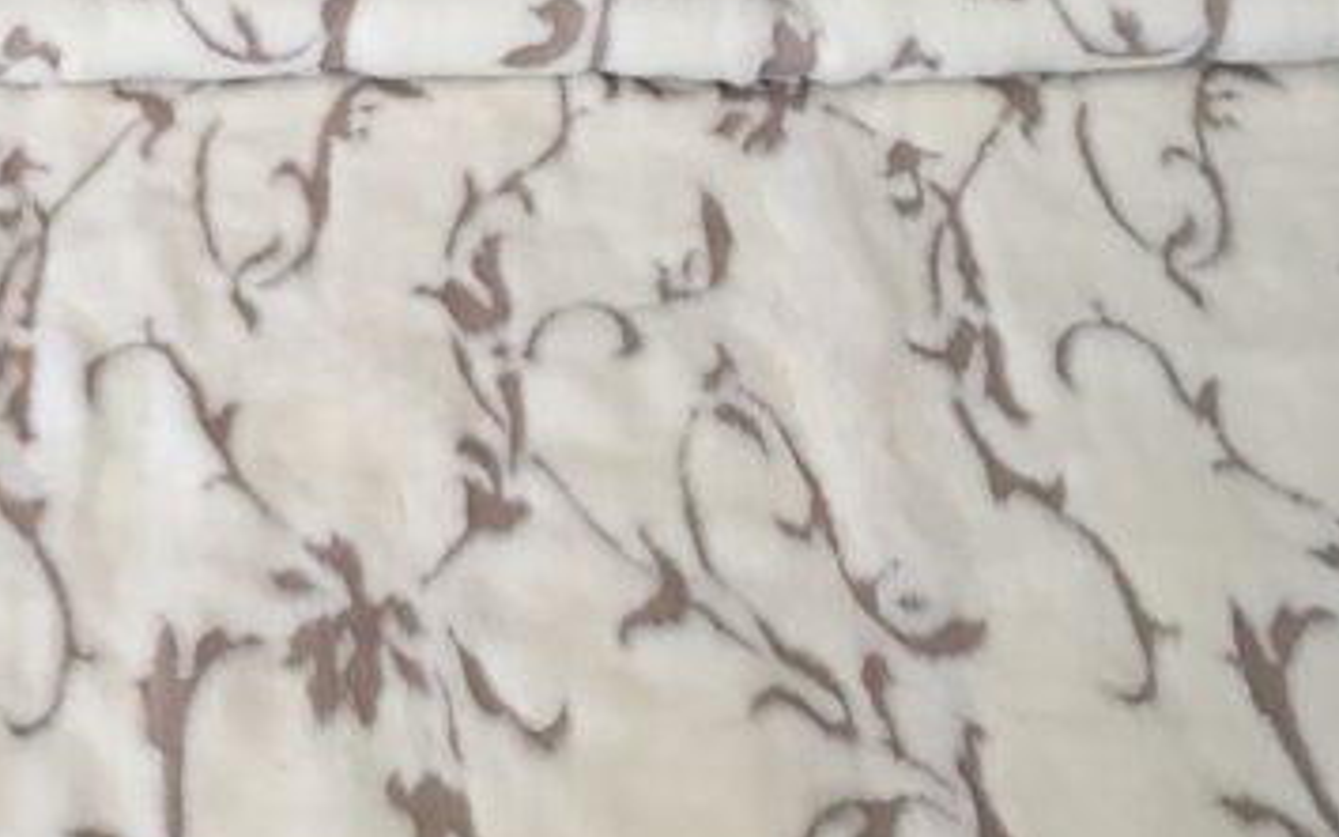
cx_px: 332
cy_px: 45
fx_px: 1898
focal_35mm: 52
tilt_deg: -48.9
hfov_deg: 37.9
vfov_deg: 24.0
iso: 32
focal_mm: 4.15
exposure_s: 1/33
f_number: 2.2
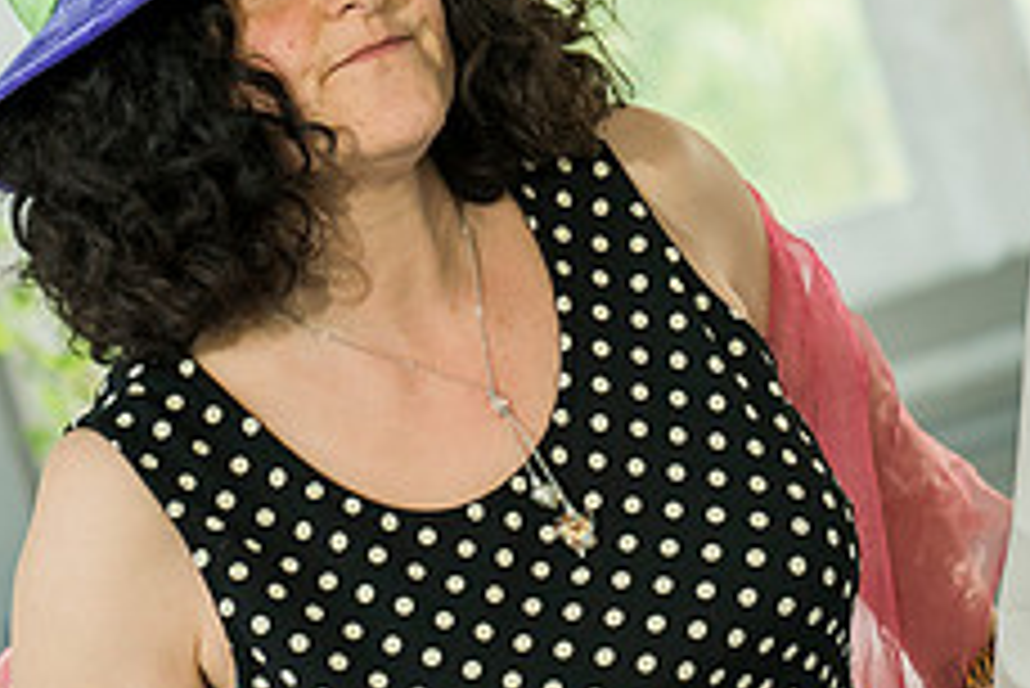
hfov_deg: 11.5
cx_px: 1066
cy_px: 295
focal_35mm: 177
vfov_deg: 7.8
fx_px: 5067
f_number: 3.5
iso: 1250
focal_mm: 70
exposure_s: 1/200
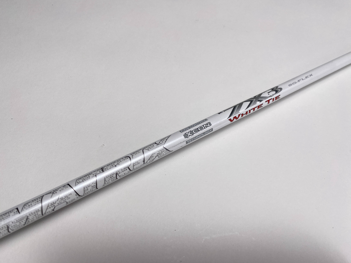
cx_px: 176
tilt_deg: -58.7
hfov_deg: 67.3
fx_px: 264
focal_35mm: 26
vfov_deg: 53.1
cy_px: 132
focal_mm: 4.25
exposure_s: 1/788
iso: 32
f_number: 1.8
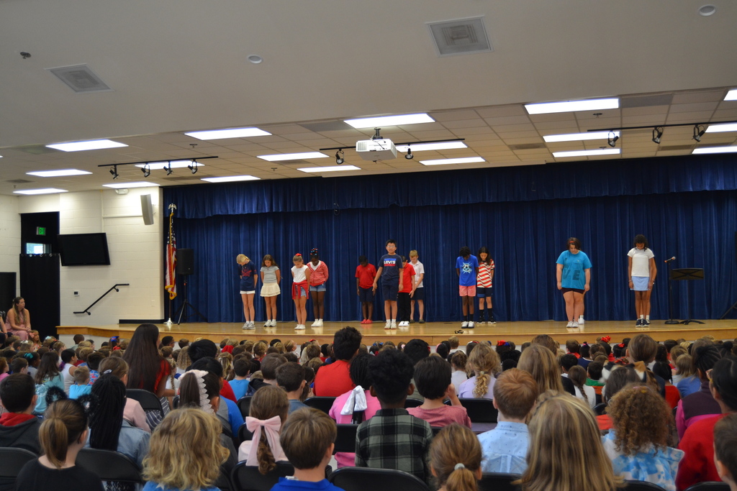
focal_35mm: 39
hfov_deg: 49.5
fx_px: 798
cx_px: 368
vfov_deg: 34.2
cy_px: 246
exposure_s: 1/60
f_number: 4
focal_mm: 26
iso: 800
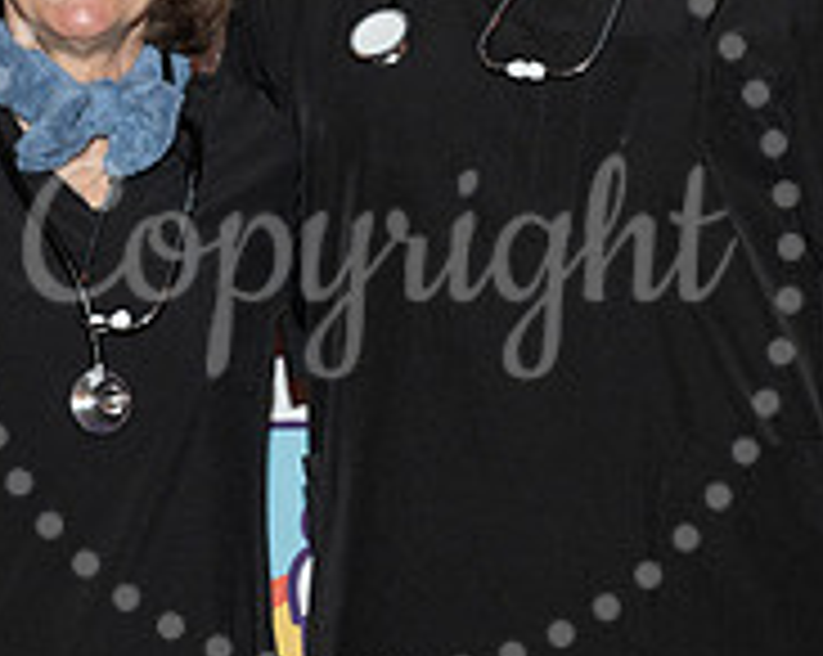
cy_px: 254
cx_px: 373
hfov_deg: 15.1
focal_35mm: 128
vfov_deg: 12.0
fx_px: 3114
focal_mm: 43
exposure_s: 1/125
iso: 1000
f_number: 5.6
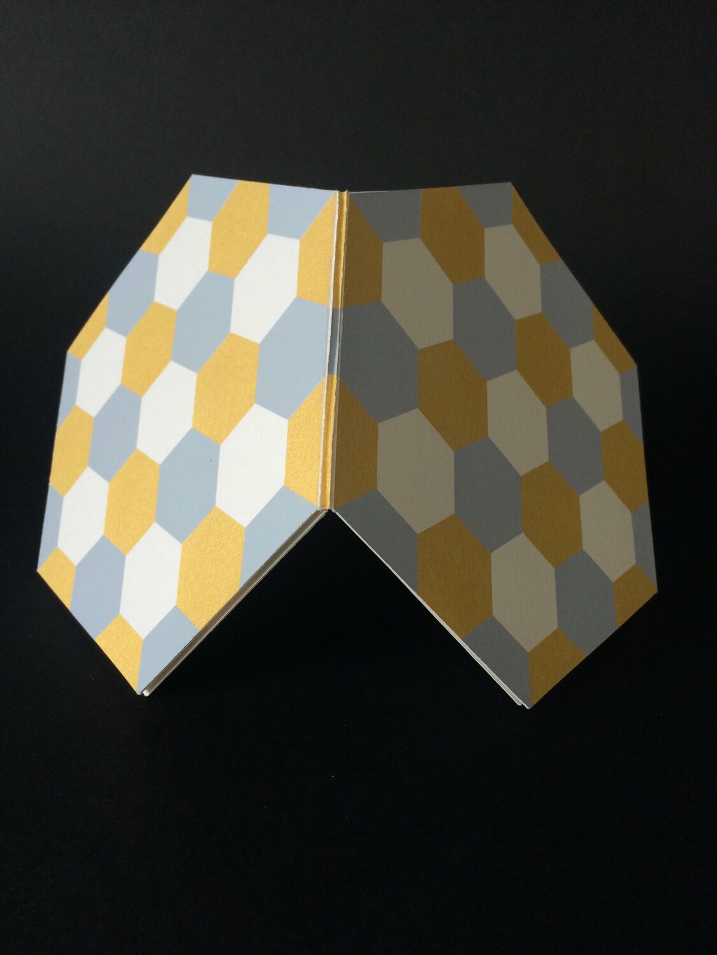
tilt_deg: -26.1
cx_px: 358
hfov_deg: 48.2
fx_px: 801
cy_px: 478
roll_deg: +0.4
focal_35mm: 29
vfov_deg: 61.7
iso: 50
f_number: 2.2
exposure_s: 1/100
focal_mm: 4.15
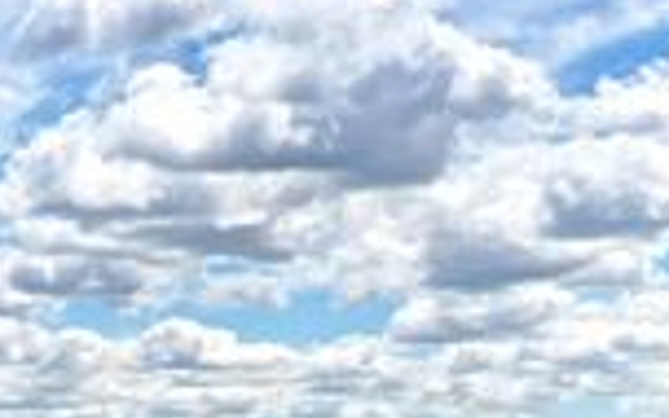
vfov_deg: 13.0
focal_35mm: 94
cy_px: 671
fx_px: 1714
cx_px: 40
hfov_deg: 21.5
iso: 100
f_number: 6.3
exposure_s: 1/640
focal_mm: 10.26
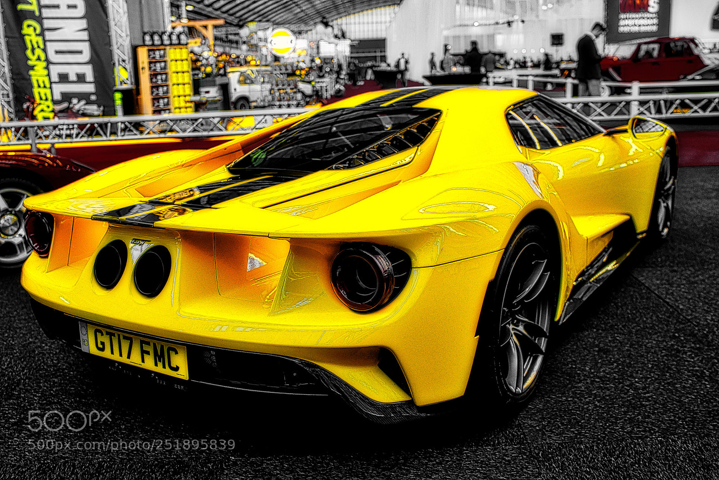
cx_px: 360
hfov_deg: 54.4
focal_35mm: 35
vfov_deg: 37.9
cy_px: 240
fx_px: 699
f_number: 2.8
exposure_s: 1/40
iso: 640
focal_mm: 35
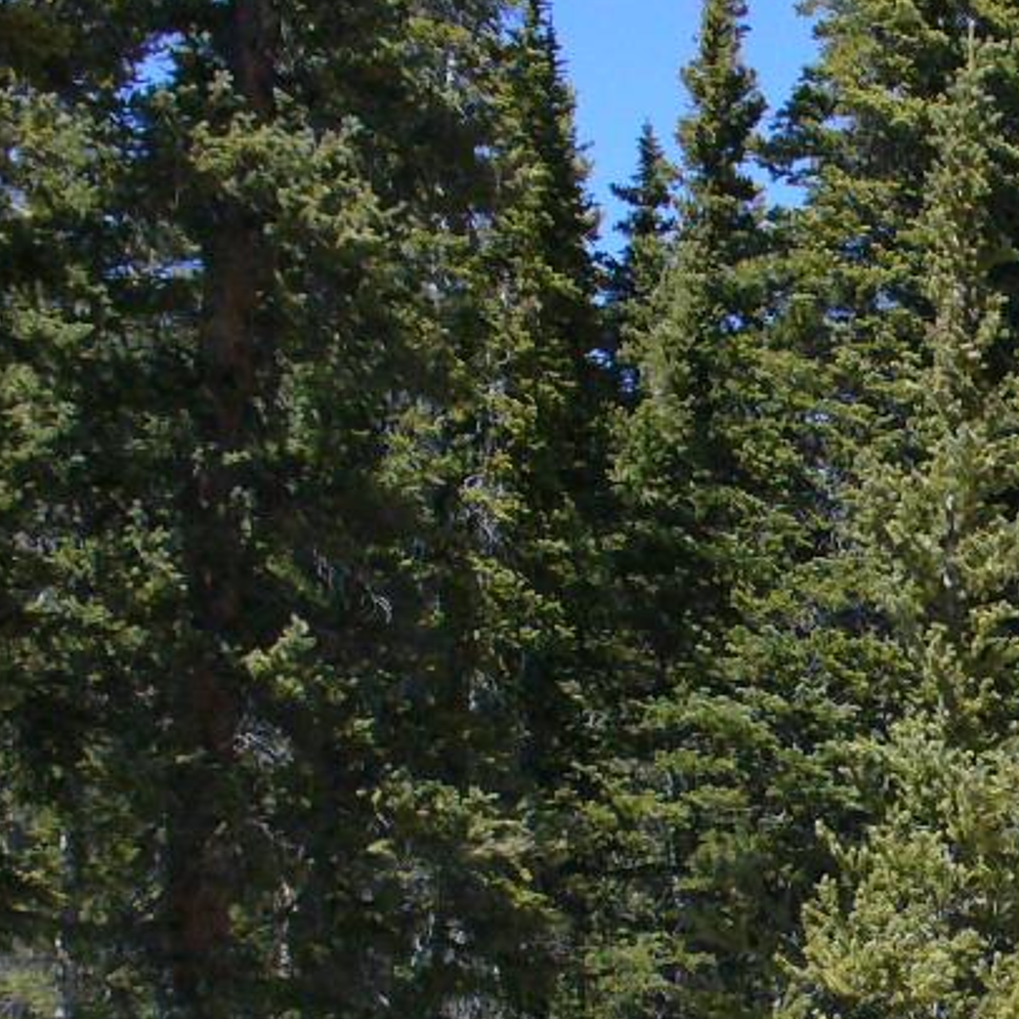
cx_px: 1298
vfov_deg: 16.7
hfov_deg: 16.1
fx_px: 3430
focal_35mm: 103
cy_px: 911
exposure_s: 1/500
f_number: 5.6
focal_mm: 6.1
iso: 200
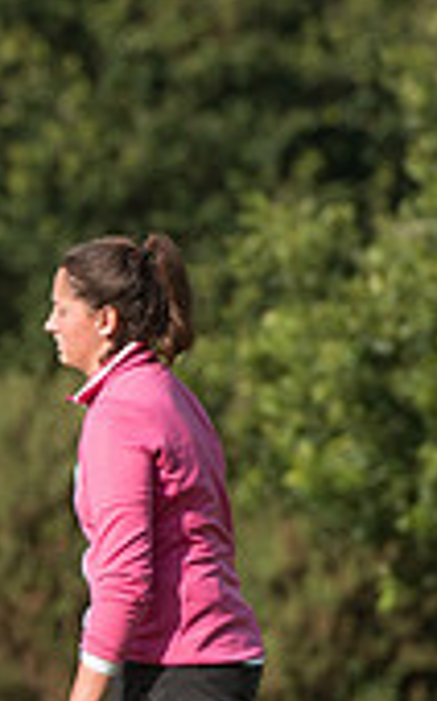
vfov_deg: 2.6
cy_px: 503
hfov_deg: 1.6
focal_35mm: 817
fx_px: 15595
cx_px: -361
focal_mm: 200
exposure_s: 1/2500
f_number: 4.5
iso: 400
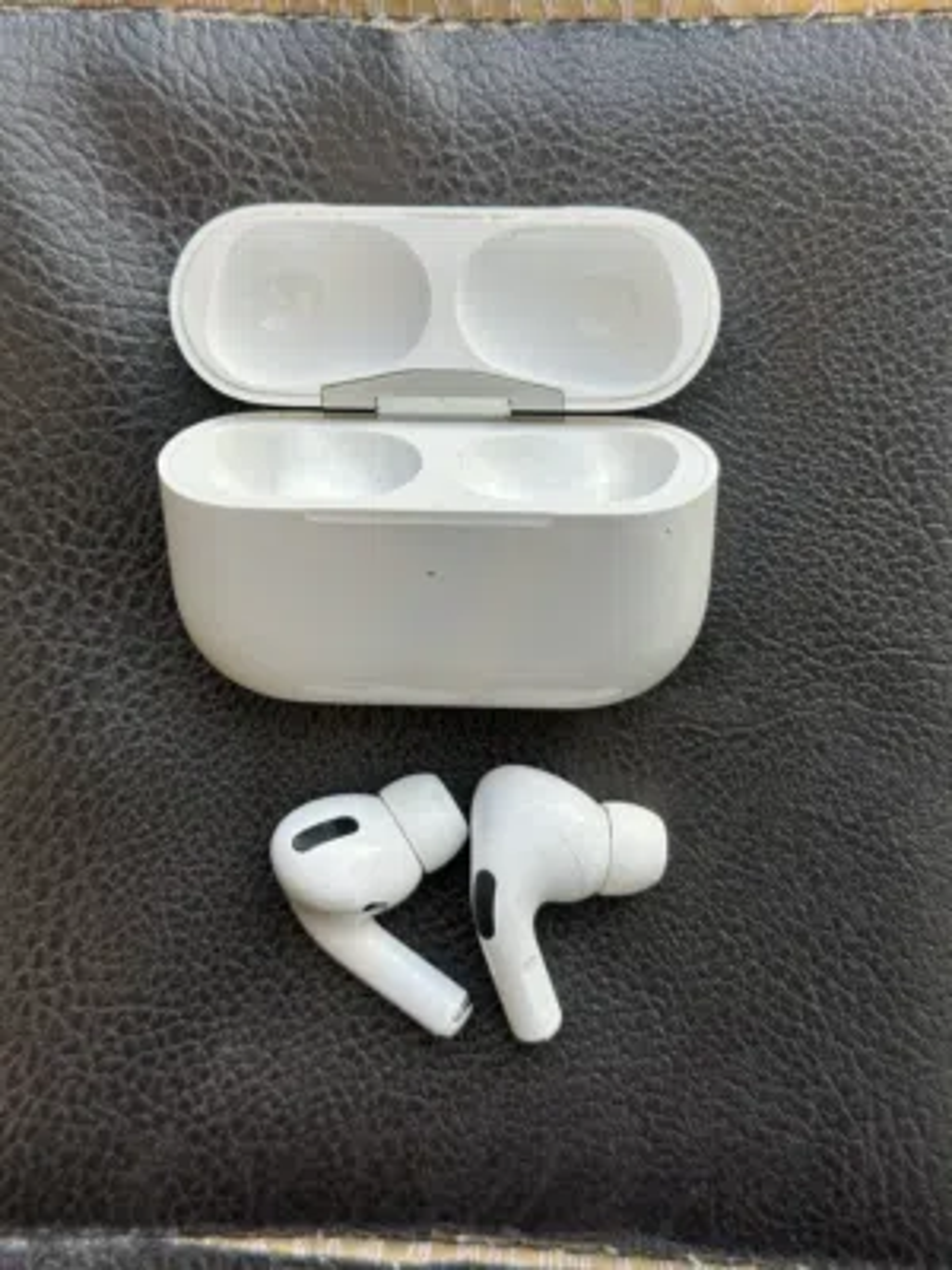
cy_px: 635
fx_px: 1760
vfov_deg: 39.7
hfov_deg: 30.3
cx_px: 476
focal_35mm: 48
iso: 64
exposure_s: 1/153
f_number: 1.78
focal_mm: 6.86
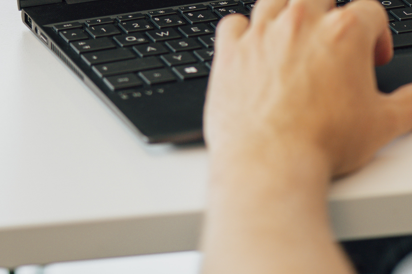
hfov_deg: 6.3
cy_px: -92
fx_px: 3731
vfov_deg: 4.2
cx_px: 132
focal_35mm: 326
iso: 100
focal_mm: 85
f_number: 1.8
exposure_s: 1/320
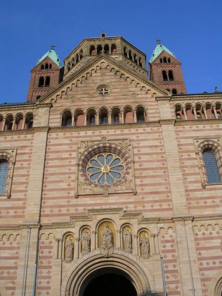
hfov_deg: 37.7
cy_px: 148
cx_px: 111
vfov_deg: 49.0
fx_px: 325
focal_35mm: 38
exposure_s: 1/240
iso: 50
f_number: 5.6
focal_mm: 5.8
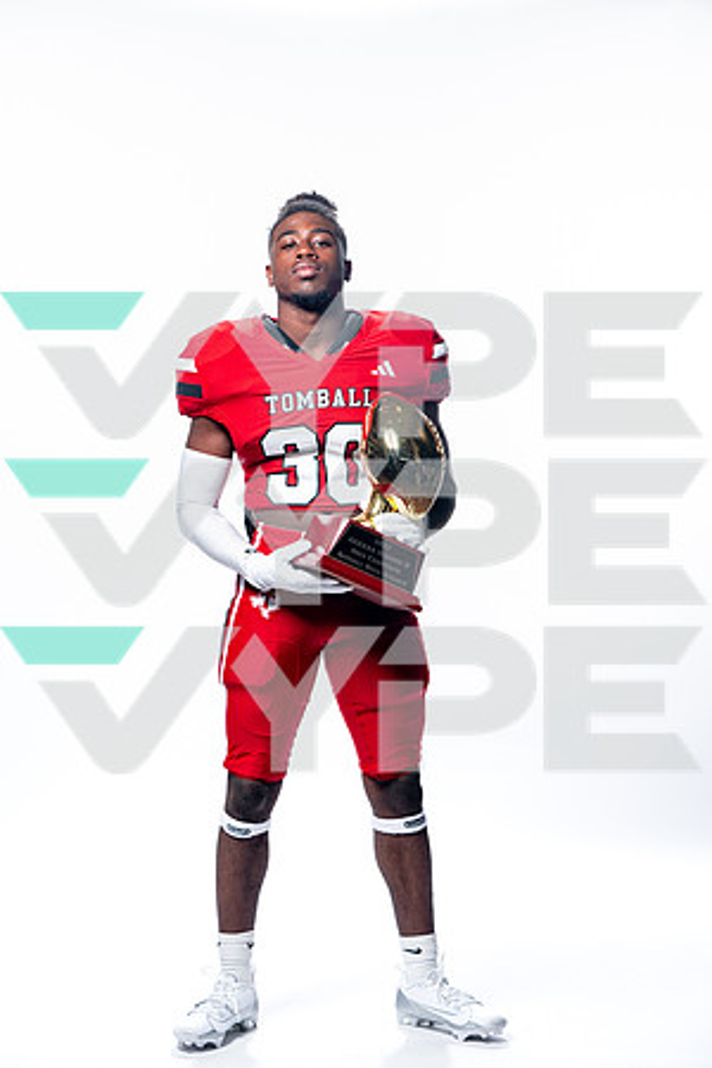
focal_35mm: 88
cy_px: 534
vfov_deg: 23.1
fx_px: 2610
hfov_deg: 15.5
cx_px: 356
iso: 100
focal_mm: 88
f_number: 5.6
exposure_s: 1/250
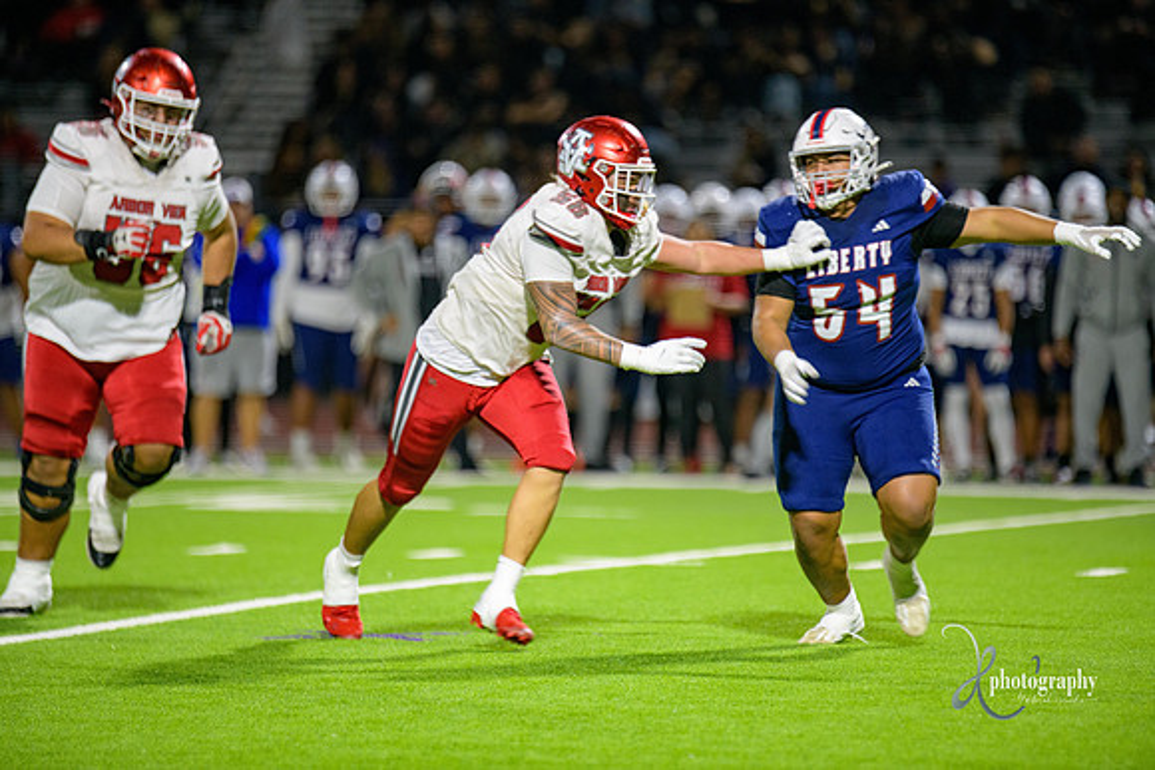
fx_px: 9627
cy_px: 385
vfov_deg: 4.6
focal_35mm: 300
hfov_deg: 6.9
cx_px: 578
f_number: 2.8
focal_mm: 300
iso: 2000
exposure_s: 1/250
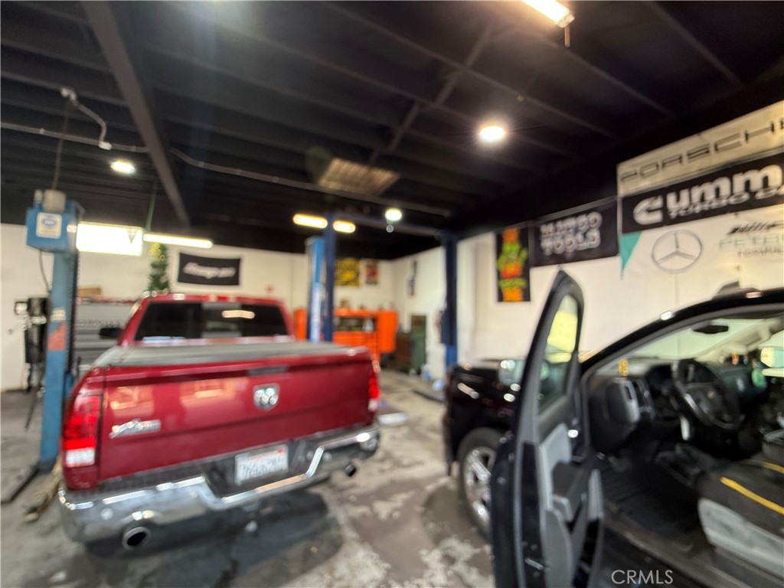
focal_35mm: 14
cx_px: 392
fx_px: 317
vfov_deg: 85.7
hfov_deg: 102.1
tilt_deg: +3.8
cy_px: 294
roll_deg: -0.7
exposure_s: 1/60
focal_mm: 2.22
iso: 250
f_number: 2.2
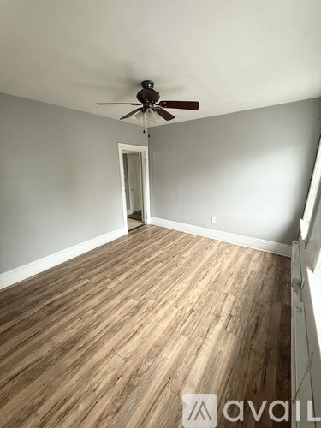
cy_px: 214
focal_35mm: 14
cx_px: 160
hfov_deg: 85.7
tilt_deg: -16.0
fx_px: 173
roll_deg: +0.4
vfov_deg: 102.1
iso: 400
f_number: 2.2
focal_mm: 2.22
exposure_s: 1/60
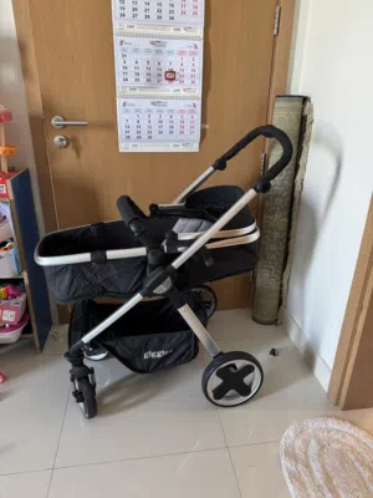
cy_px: 249
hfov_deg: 56.8
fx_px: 345
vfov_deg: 71.6
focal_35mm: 24
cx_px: 186
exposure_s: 1/50
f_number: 1.78
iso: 400
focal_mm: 6.76
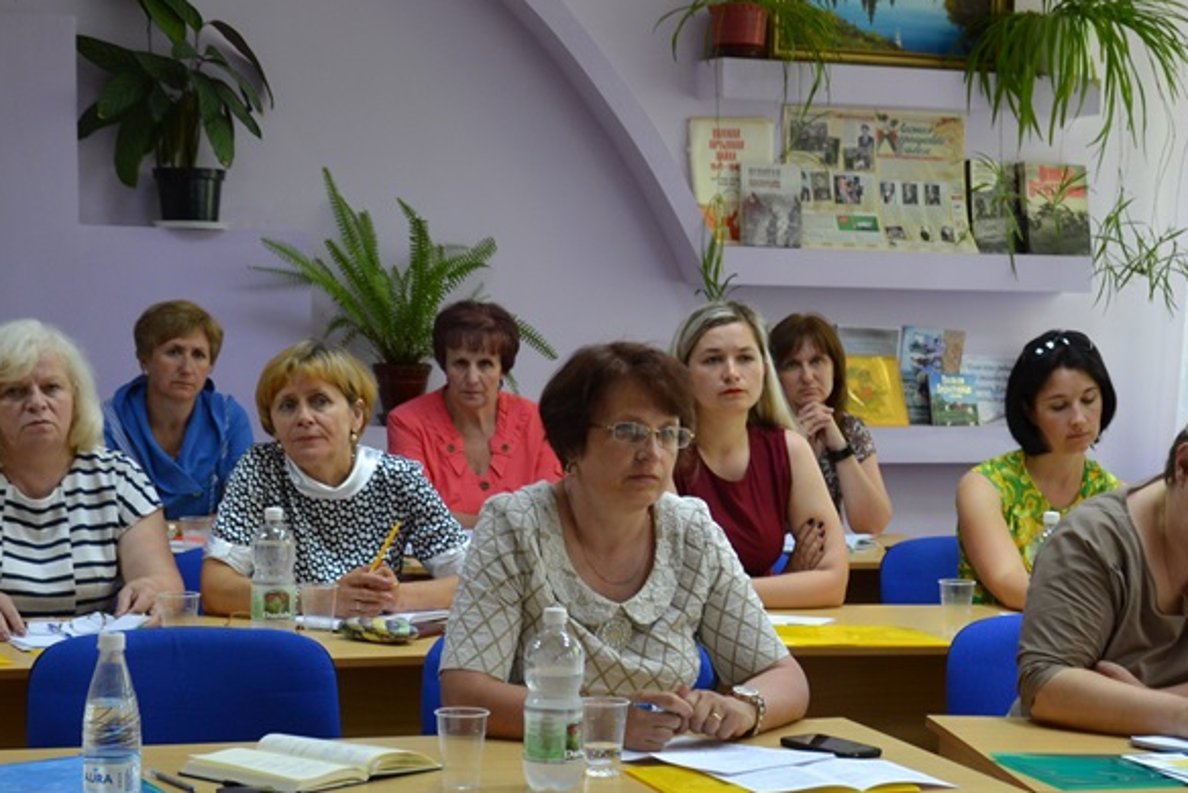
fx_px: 2607
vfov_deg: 17.2
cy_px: 617
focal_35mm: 79
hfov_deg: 25.6
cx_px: 742
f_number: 4.2
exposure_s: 1/30
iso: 400
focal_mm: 30
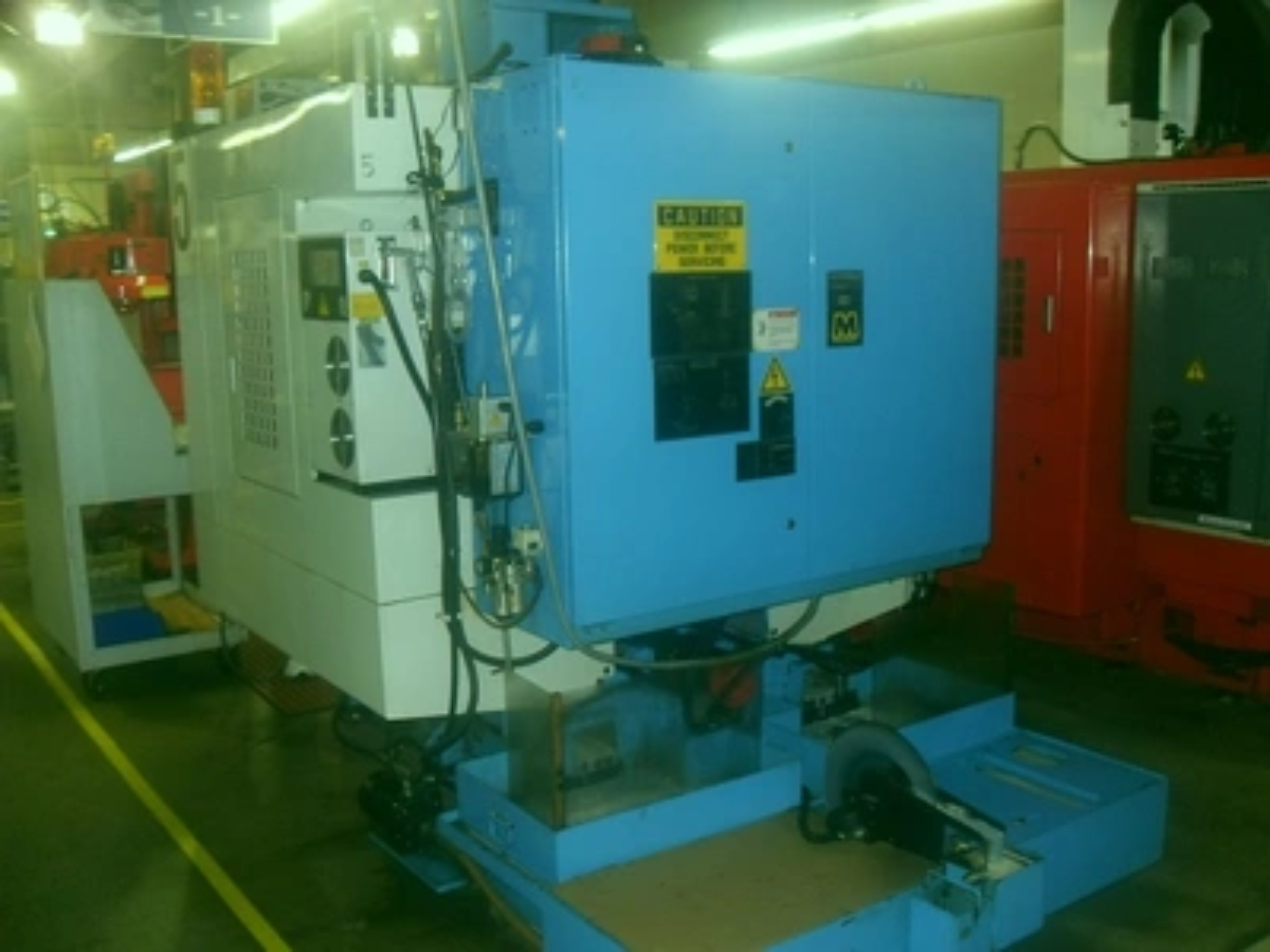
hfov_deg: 54.0
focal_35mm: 34
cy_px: 476
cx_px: 635
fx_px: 1247
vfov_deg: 41.8
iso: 160
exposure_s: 1/45
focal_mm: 6.3
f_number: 2.8
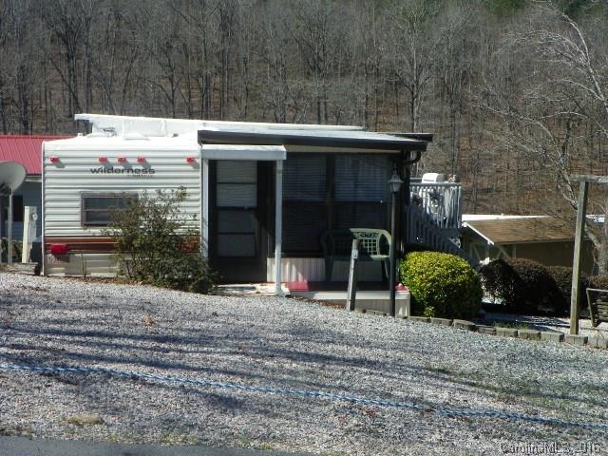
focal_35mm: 75
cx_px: 304
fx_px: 1317
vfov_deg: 19.6
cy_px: 228
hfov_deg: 26.0
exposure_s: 1/320
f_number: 5.6
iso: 64
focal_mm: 13.4
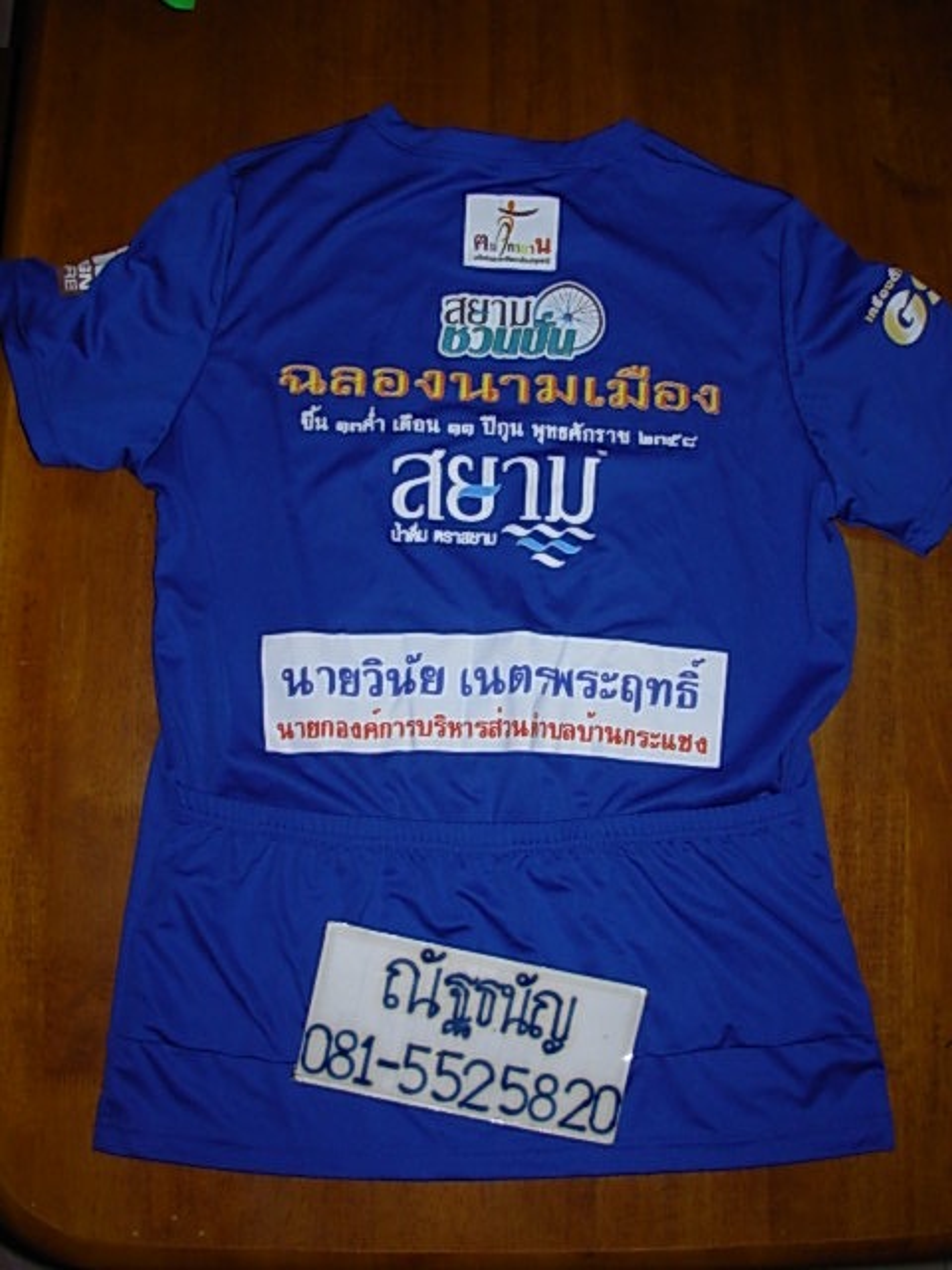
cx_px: 476
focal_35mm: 38
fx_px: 1393
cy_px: 635
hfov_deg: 37.7
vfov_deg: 49.0
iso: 50
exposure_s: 1/32
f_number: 2.9
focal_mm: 6.3
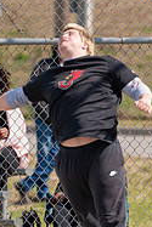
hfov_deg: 2.0
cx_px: 107
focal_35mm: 704
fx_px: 4450
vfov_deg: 2.9
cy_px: 151
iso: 100
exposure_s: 1/1000
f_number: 2.8
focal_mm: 195
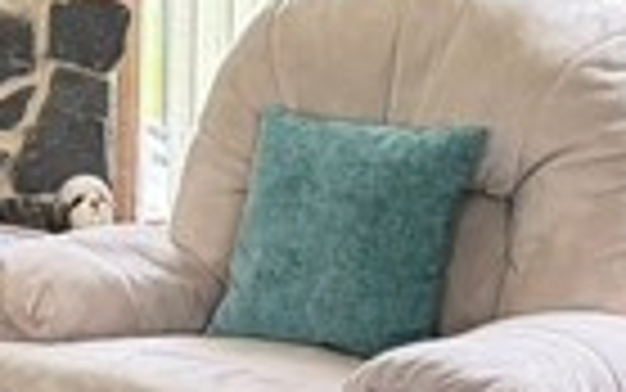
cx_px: 90
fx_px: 3209
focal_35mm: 188
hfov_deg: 11.1
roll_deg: -0.6
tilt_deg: -5.3
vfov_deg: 7.0
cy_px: -41
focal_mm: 6.76
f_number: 1.78
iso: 400
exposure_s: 1/60
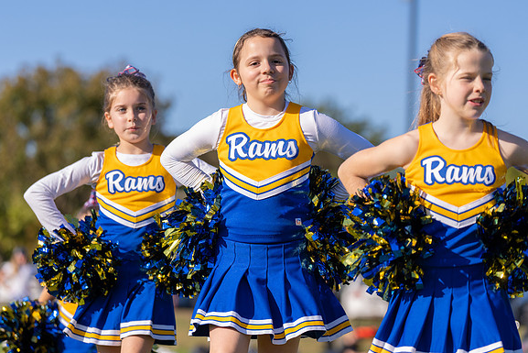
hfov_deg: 14.1
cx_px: 274
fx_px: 2142
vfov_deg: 9.4
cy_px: 146
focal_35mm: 146
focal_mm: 115
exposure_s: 1/1600
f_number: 2.8
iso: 100
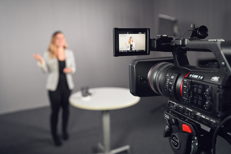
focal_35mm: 35
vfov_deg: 37.9
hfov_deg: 54.4
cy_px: 77
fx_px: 225
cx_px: 116
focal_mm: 35
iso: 900
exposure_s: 1/100
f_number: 3.2
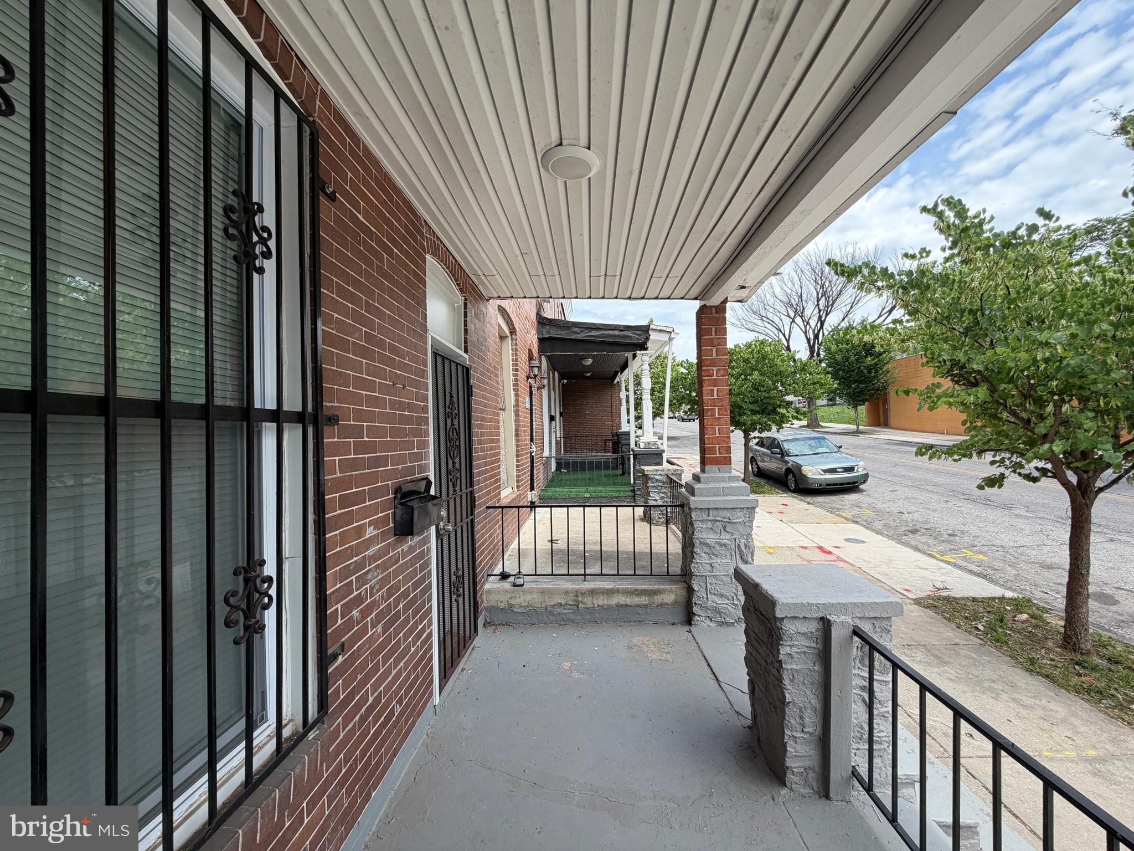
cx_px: 567
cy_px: 426
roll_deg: +1.7
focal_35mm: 14
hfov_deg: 102.1
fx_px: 459
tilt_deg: +1.9
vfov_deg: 85.7
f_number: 2.2
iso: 50
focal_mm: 2.22
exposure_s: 1/502
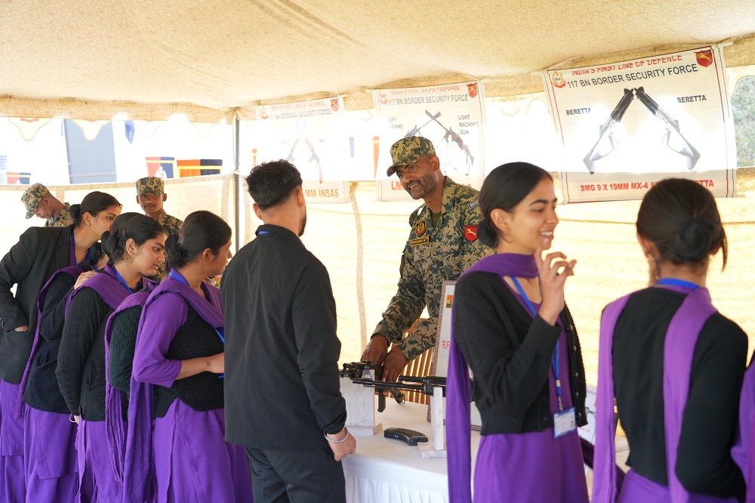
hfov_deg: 38.2
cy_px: 252
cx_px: 378
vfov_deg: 26.0
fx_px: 1090
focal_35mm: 52
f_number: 4
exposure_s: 1/125
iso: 400
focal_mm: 52
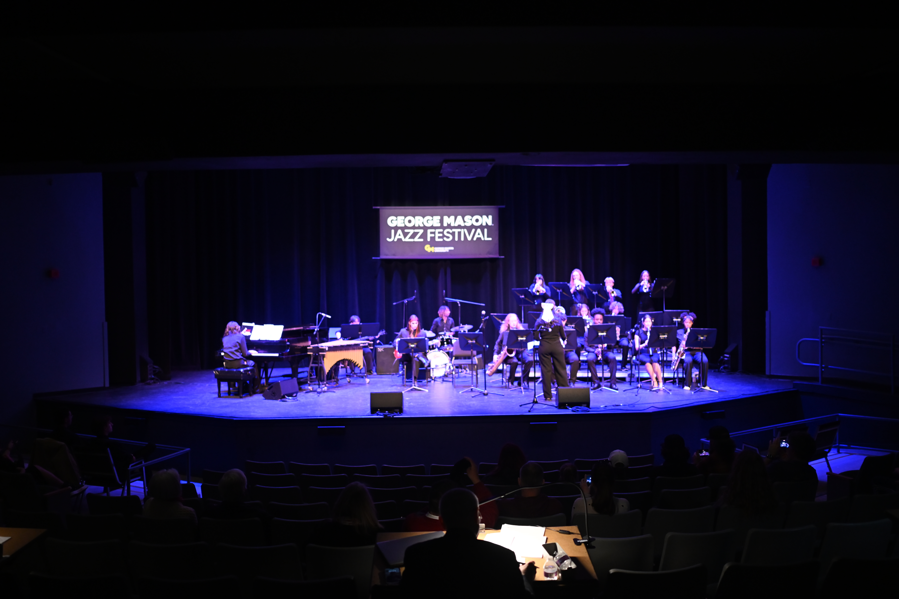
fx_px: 874
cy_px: 300
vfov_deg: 37.9
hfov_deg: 54.4
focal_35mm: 35
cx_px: 450
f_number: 1.8
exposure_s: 1/125
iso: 2500
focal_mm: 35
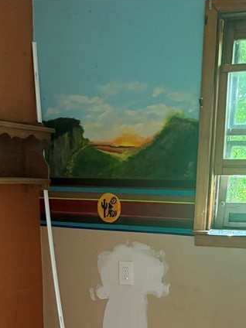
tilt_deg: -20.3
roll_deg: -0.8
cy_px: 391
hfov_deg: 25.2
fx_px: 550
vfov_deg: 28.9
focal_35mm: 58
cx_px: 122
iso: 800
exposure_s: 1/49
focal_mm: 6.76
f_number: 1.78
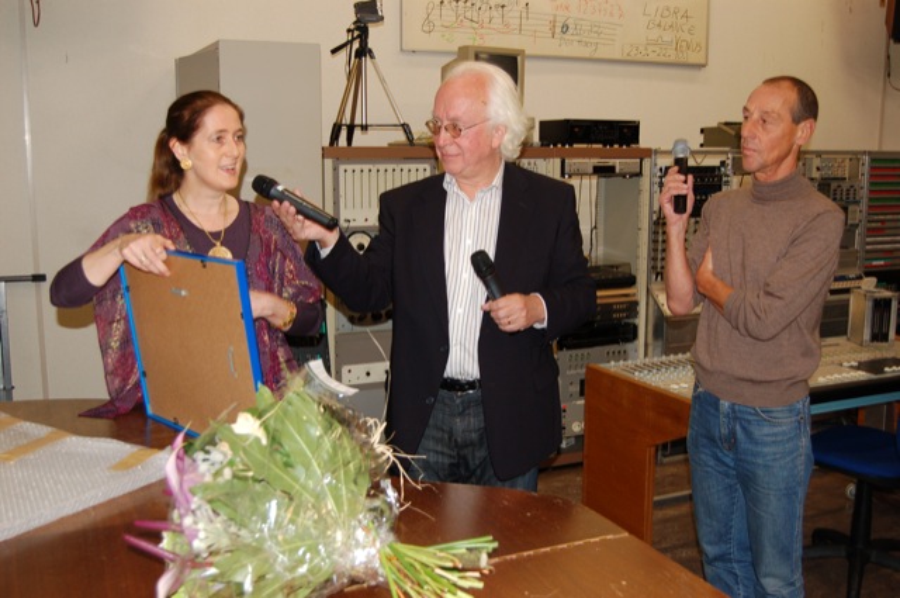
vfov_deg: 36.8
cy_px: 299
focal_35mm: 36
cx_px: 450
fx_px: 899
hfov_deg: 53.2
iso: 400
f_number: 4
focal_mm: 24
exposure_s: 1/60
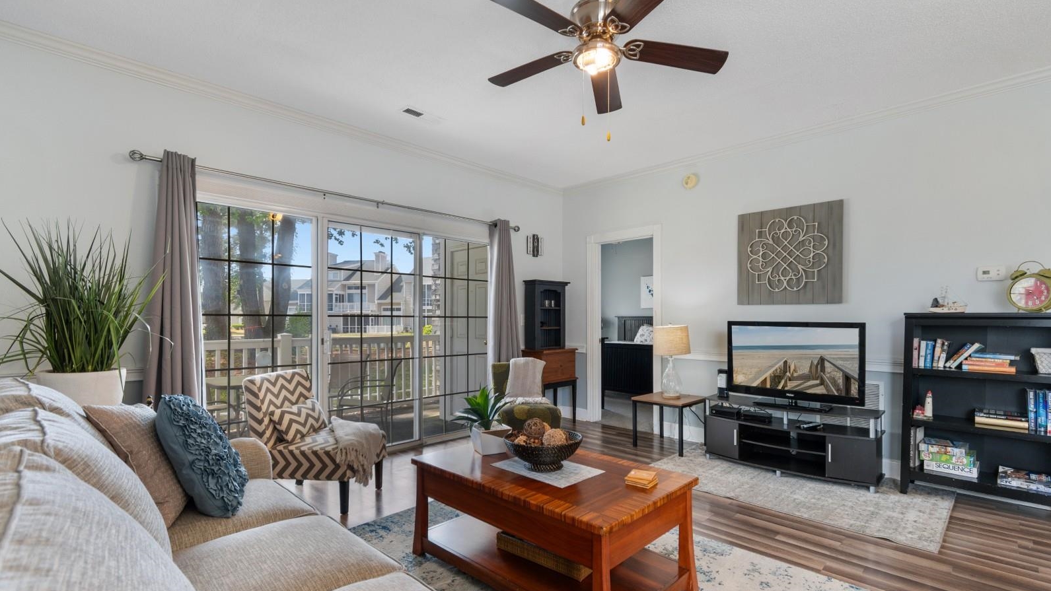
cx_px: 534
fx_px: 446
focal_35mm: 16
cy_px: 313
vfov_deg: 67.0
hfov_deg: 99.4
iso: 100
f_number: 4.5
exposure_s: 1/10
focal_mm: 10
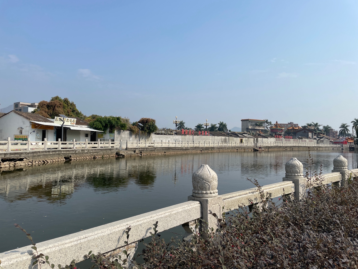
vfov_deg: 53.1
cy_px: 134
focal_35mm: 26
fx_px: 269
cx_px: 179
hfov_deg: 67.3
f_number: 1.6
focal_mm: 4.2
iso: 50
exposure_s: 1/6897
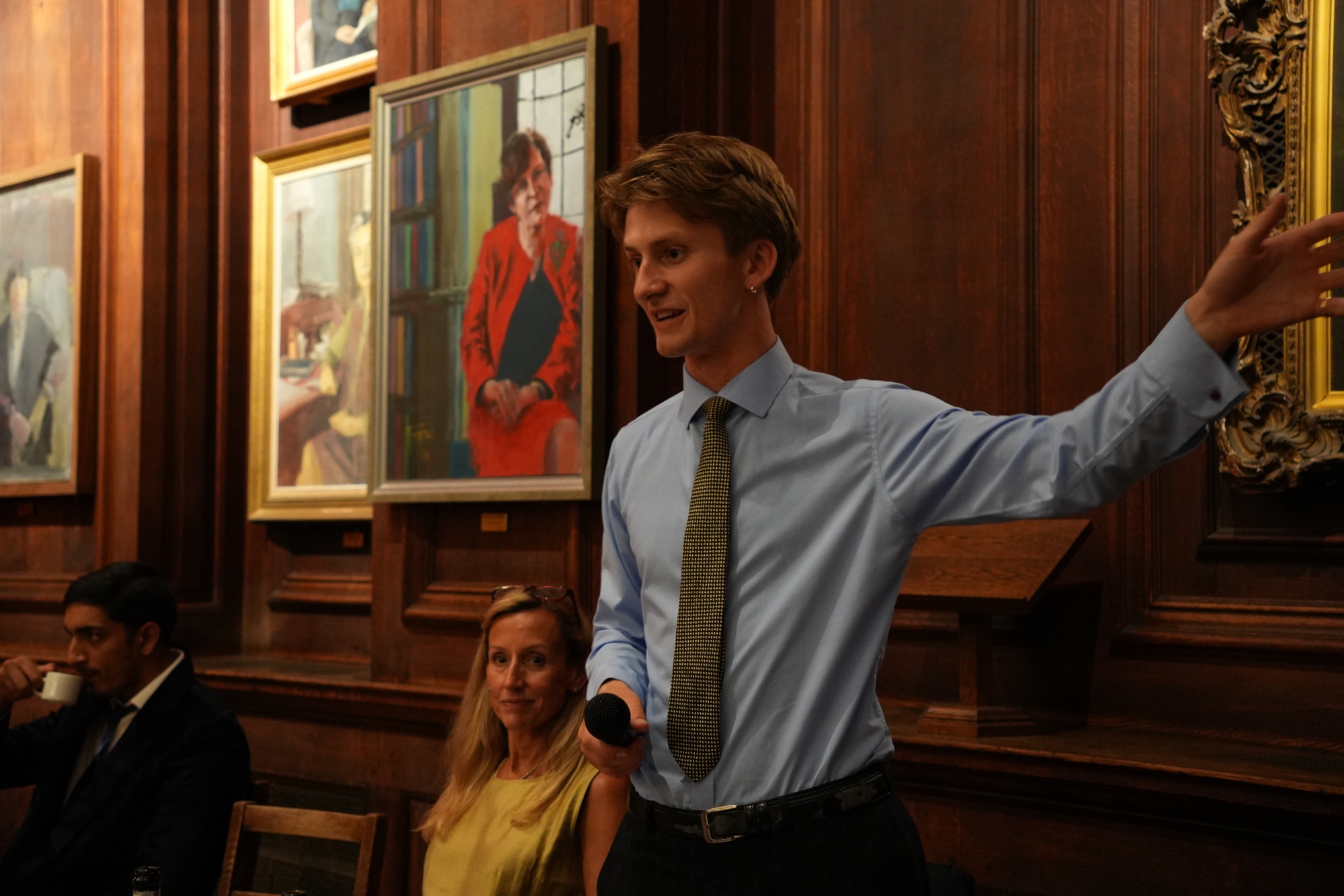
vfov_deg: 28.3
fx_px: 1775
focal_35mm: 48
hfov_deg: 41.5
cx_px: 672
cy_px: 448
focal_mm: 31.7
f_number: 2.8
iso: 2000
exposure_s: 1/50
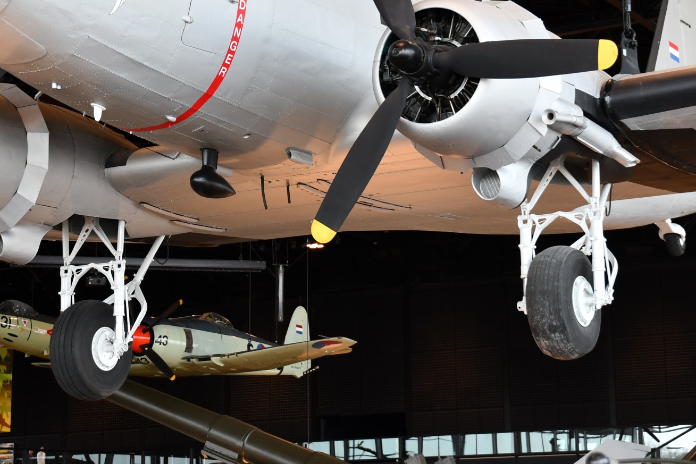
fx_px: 1701
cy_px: 147
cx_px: 370
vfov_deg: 15.5
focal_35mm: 88
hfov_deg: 23.1
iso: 500
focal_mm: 32
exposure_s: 1/40
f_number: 3.2
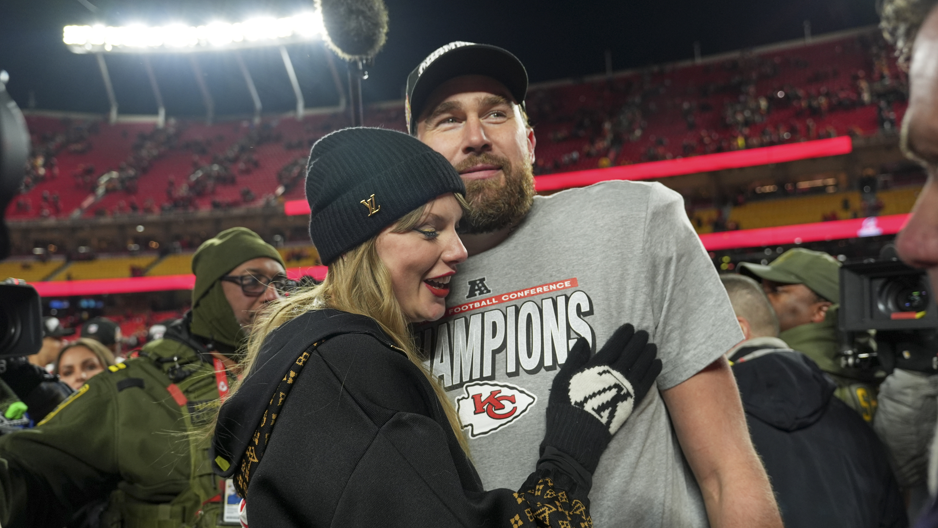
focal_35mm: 34
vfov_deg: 34.7
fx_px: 846
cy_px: 267
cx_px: 473
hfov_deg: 58.0
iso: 1000
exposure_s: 1/500
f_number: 4
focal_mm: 32
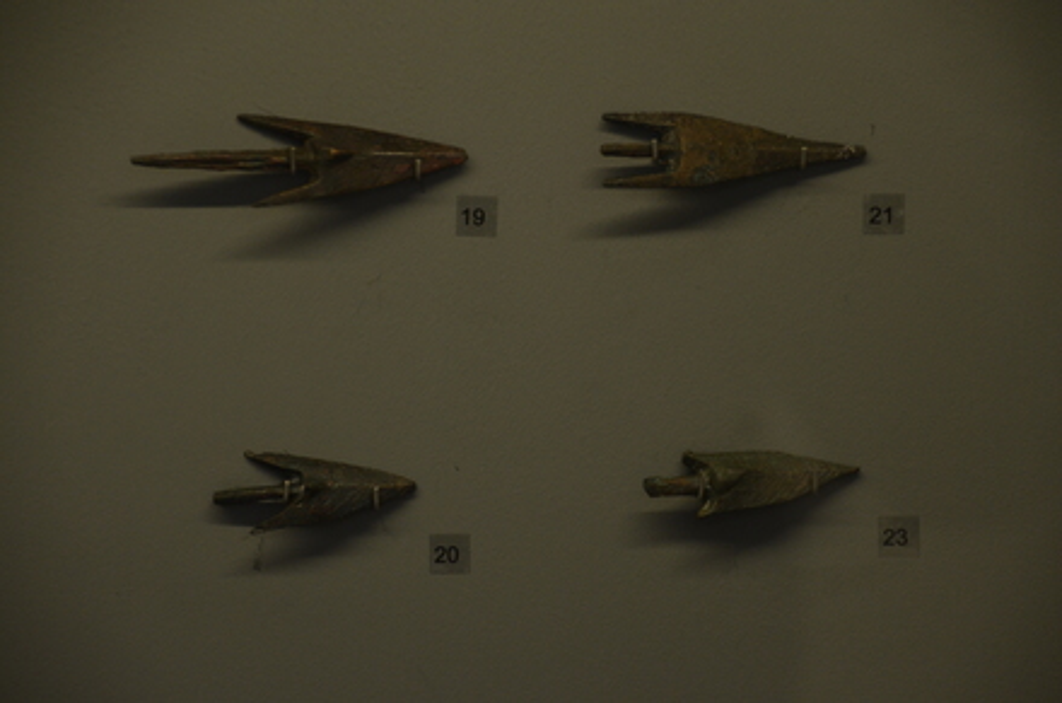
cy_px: 352
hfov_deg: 9.2
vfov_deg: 6.1
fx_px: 6621
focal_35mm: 225
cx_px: 531
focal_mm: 150
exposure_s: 1/60
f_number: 6
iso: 1000
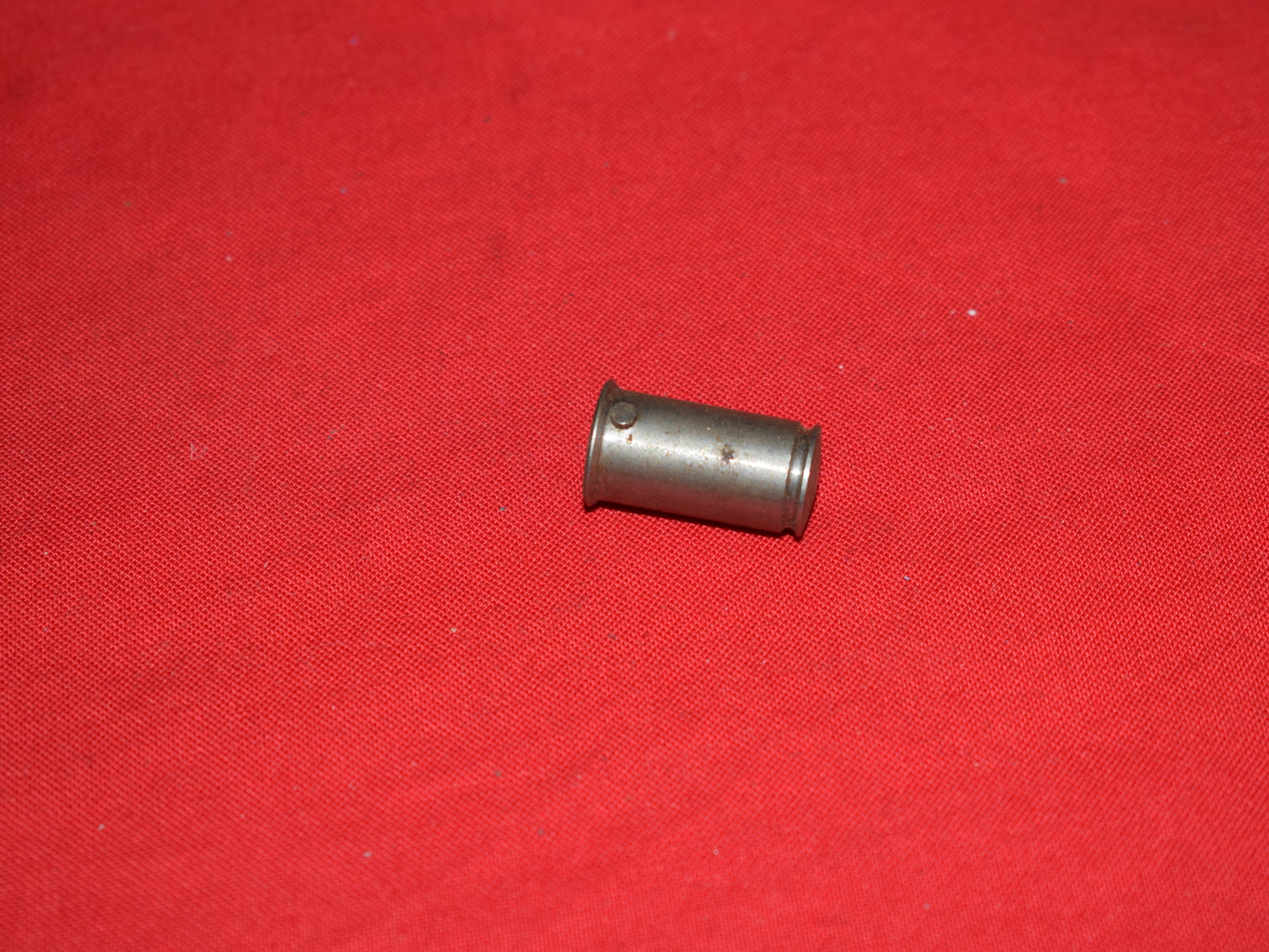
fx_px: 3283
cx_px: 692
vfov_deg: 16.5
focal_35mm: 90
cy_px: 477
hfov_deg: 21.9
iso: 400
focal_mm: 55
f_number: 5.6
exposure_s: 1/200
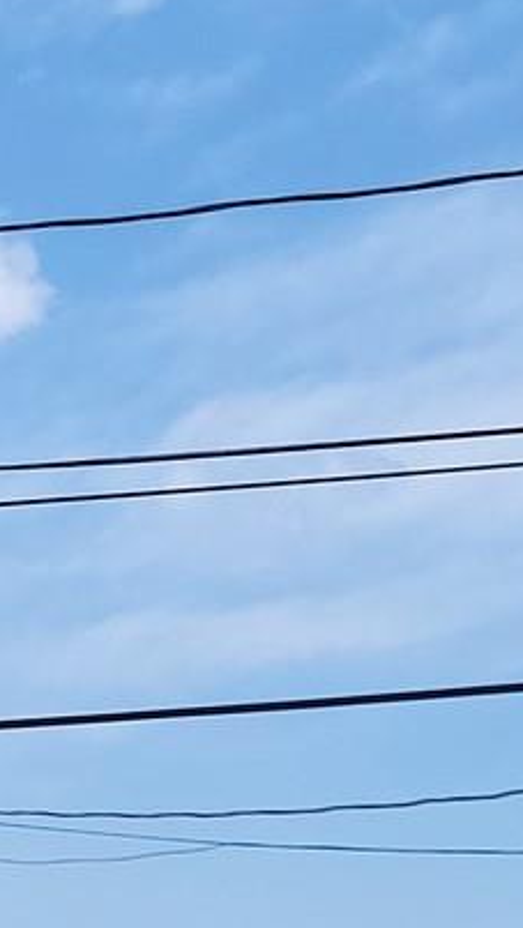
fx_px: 3546
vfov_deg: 14.6
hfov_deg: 8.2
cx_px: -339
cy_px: 1009
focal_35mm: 144
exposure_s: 1/3143
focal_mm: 5.4
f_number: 1.8
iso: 40
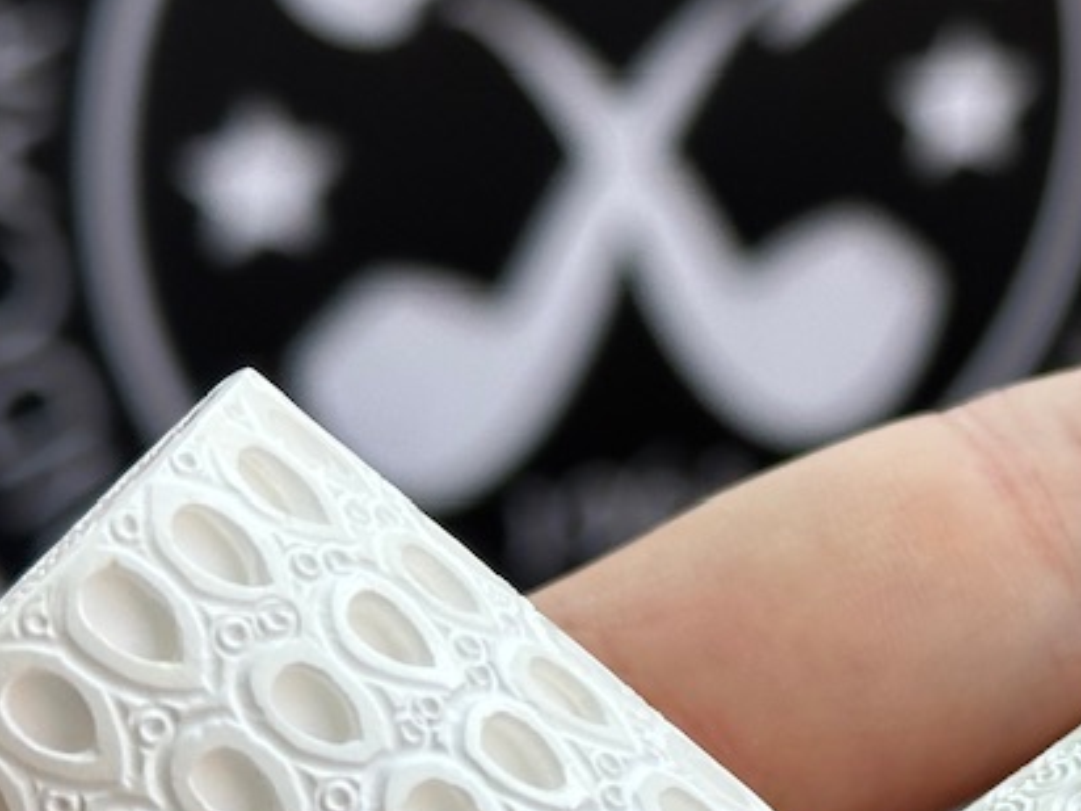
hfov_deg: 12.9
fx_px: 4653
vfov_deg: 9.9
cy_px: 598
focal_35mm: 149
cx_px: 1325
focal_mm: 6.86
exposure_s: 1/601
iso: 64
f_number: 1.78
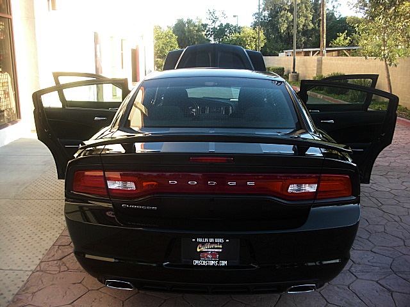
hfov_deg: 51.4
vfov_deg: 39.7
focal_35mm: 36
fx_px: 426
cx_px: 205
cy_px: 154
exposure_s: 1/80
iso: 50
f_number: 2.8
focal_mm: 6.3
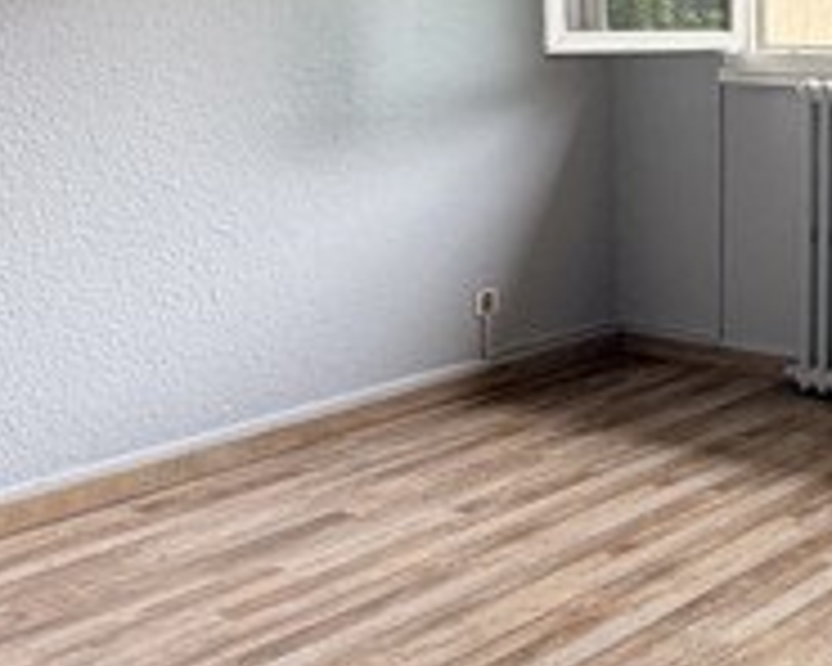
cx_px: 998
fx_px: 1453
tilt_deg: -6.5
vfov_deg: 25.4
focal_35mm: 59
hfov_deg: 28.0
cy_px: 153
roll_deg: -1.2
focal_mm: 2.22
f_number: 2.2
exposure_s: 1/121
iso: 125
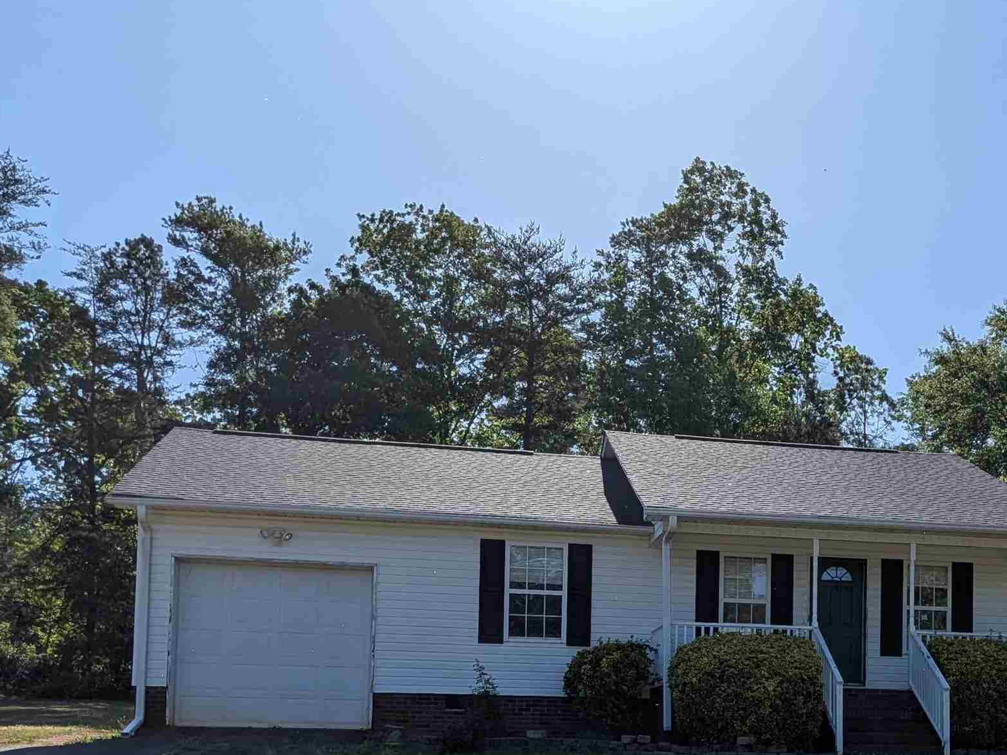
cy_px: 669
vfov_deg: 29.7
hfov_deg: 39.1
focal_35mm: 47
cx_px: 781
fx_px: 1367
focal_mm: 4.53
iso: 30
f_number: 1.7
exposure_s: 1/4132
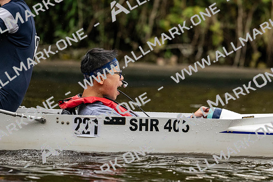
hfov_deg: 3.4
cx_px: 136
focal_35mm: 600
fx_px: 4553
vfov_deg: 2.3
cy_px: 91
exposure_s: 1/2500
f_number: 4.5
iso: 2800
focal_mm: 400
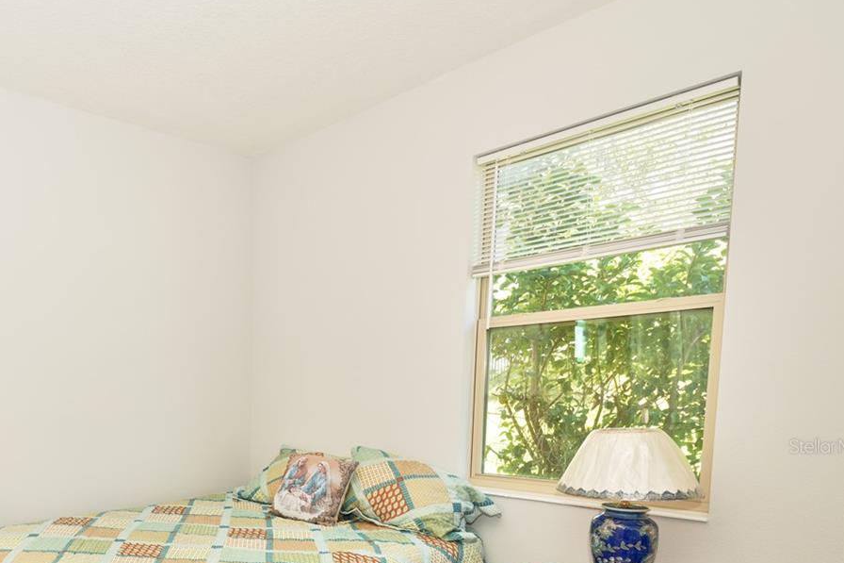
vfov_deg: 48.5
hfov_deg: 62.6
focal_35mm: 25
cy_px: 446
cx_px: 120
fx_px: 586
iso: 400
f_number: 4
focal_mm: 14
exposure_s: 1/200
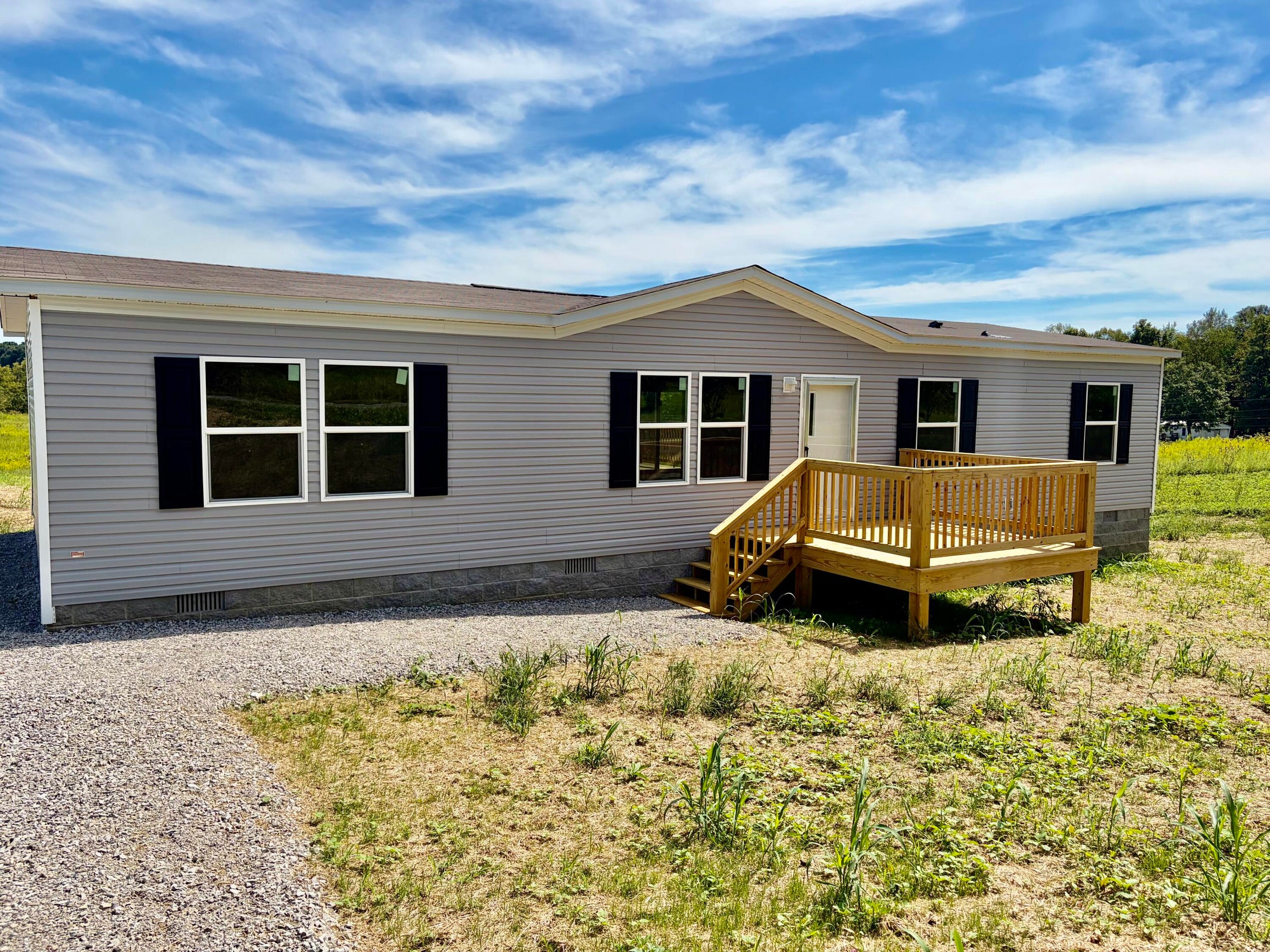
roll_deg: +0.1
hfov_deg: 67.3
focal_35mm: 26
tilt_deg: -4.0
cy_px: 476
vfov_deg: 53.1
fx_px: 954
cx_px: 635
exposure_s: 1/5348
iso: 50
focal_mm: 5.96
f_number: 1.6
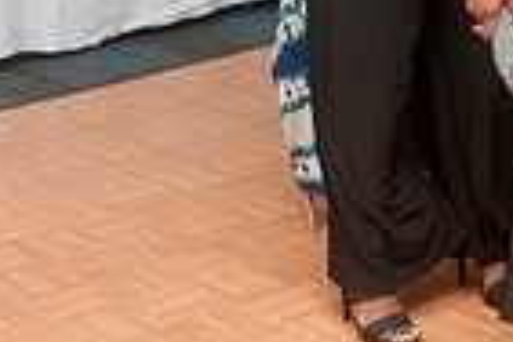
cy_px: -147
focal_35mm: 123
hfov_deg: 16.6
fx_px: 1753
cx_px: 346
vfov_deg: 10.8
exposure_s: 1/125
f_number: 6.3
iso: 400
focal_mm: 20
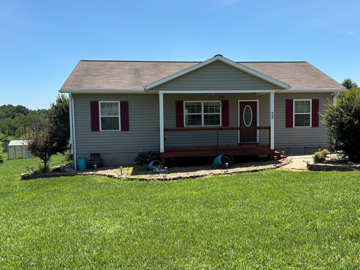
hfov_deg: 52.4
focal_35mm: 35
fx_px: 364
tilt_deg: -4.7
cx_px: 209
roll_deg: +0.8
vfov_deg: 40.7
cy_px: 139
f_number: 1.6
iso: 50
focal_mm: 5.96
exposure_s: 1/2710
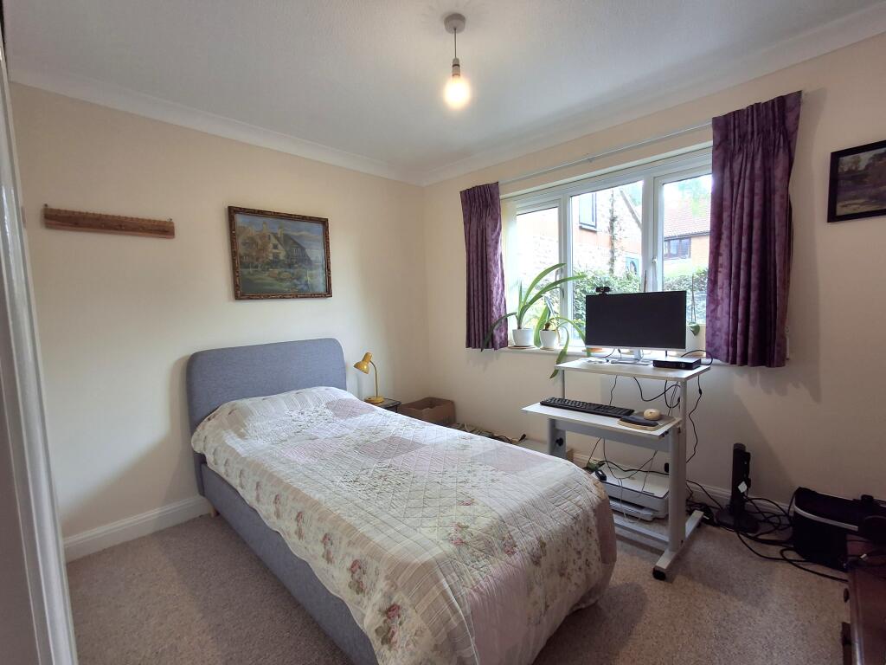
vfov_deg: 78.1
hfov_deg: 94.5
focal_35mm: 16
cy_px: 332
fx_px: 410
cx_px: 443
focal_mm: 1.64
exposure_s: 1/40
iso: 40
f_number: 2.2
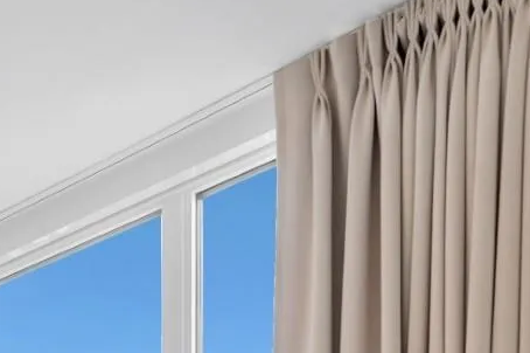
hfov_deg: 26.4
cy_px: 591
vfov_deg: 20.8
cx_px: -295
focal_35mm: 50
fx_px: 736
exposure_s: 1/125
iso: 400
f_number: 8
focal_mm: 14
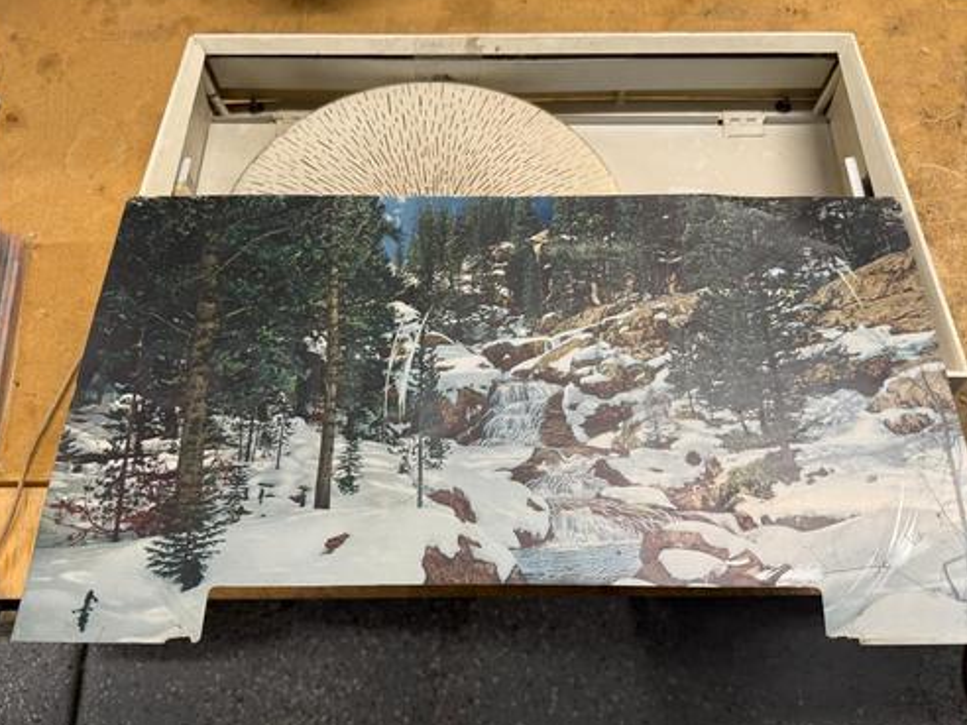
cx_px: 500
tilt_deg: -72.7
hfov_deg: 67.3
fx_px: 726
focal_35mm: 26
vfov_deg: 53.1
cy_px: 375
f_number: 1.78
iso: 100
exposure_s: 1/60
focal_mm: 6.76
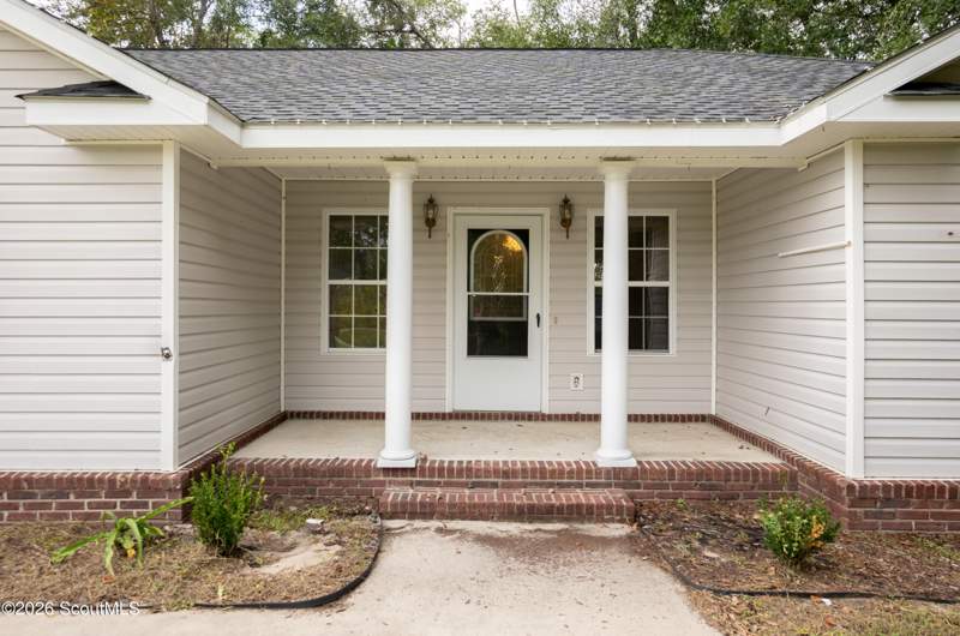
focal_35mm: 23
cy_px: 310
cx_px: 468
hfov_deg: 76.3
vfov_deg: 55.0
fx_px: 610
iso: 100
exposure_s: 1/500
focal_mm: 15
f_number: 4
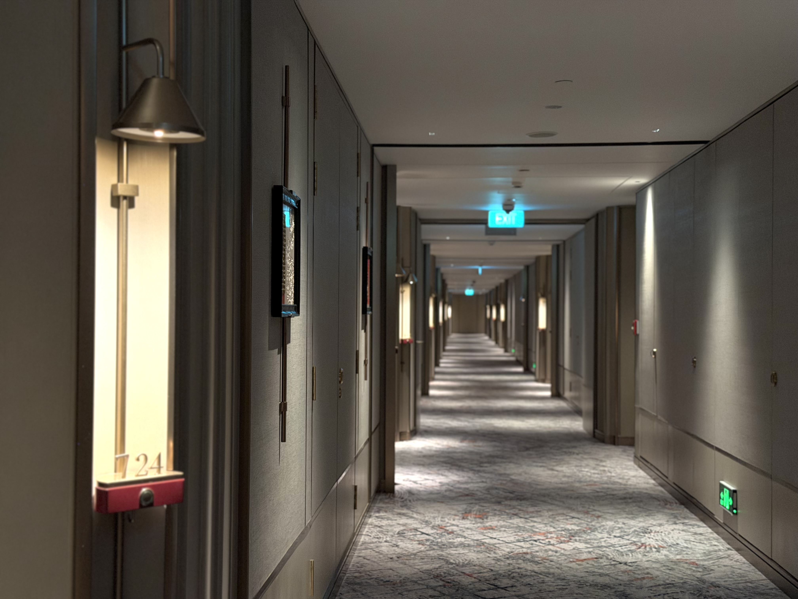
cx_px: 399
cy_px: 300
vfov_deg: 30.3
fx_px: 1107
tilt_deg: +0.4
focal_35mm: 48
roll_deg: +0.0
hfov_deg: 39.7
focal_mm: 6.76
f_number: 1.78
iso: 250
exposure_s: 1/45
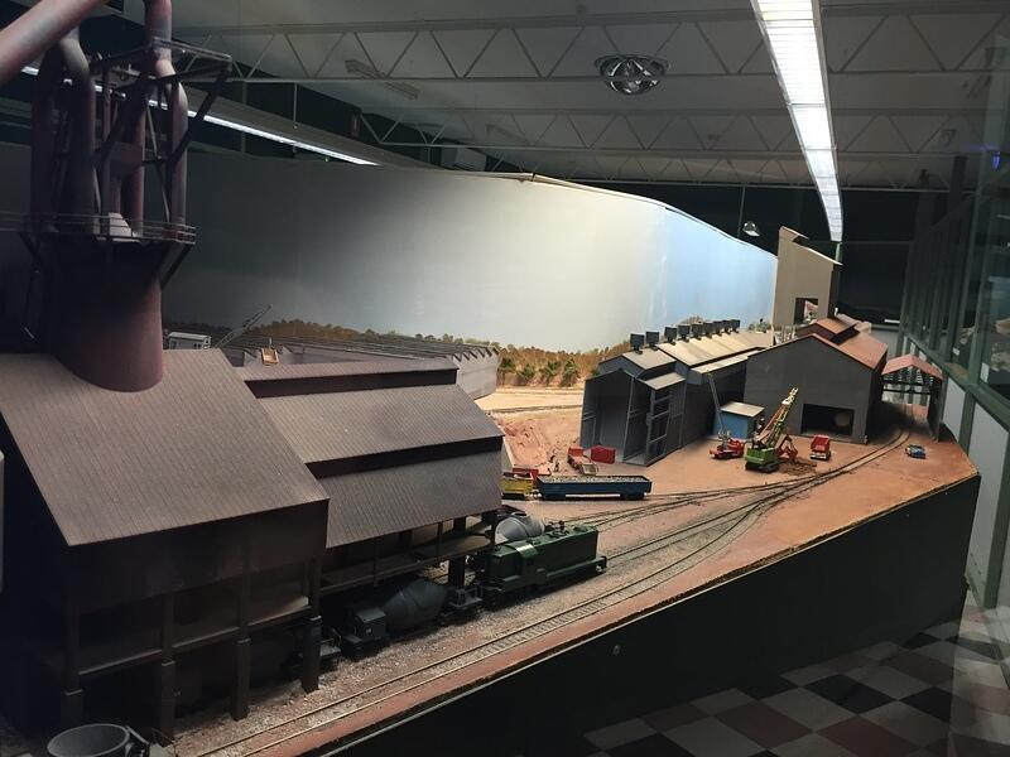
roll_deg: -4.1
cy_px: 378
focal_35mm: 29
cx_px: 505
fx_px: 846
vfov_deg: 48.2
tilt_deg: -6.8
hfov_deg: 61.7
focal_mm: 4.15
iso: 100
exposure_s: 1/33
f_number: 2.2
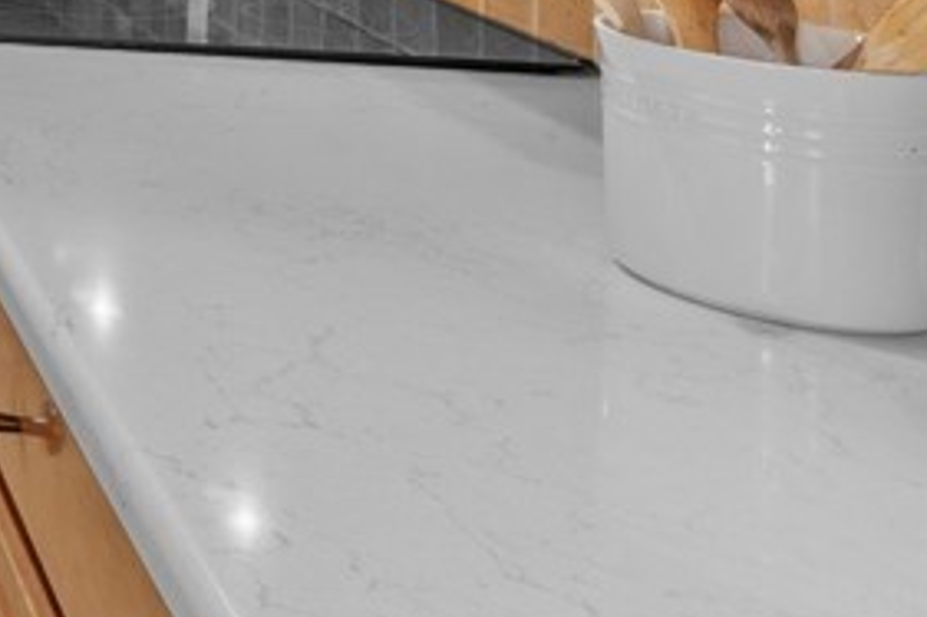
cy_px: -310
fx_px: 1493
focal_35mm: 58
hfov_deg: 21.4
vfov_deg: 20.1
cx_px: -769
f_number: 8
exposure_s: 1/1.67
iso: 200
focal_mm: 10
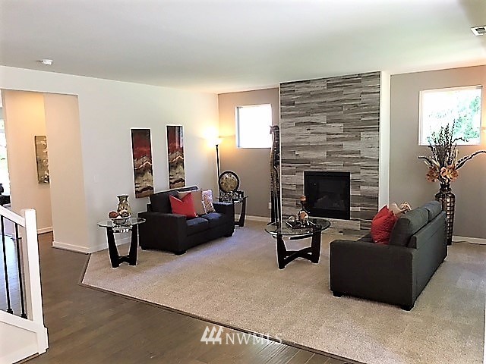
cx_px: 243
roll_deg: +1.7
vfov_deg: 48.2
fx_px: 407
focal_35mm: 29
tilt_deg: -4.8
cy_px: 182
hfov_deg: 61.7
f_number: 2.2
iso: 125
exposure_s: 1/30
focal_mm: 4.15
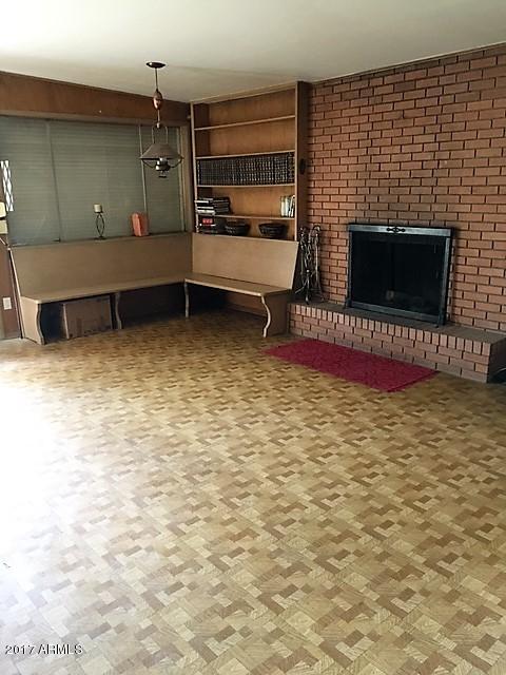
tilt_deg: -14.9
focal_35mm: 29
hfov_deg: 48.2
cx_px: 253
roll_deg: +1.6
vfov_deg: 61.7
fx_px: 565
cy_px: 338
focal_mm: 4.15
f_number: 2.2
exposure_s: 1/24
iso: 200
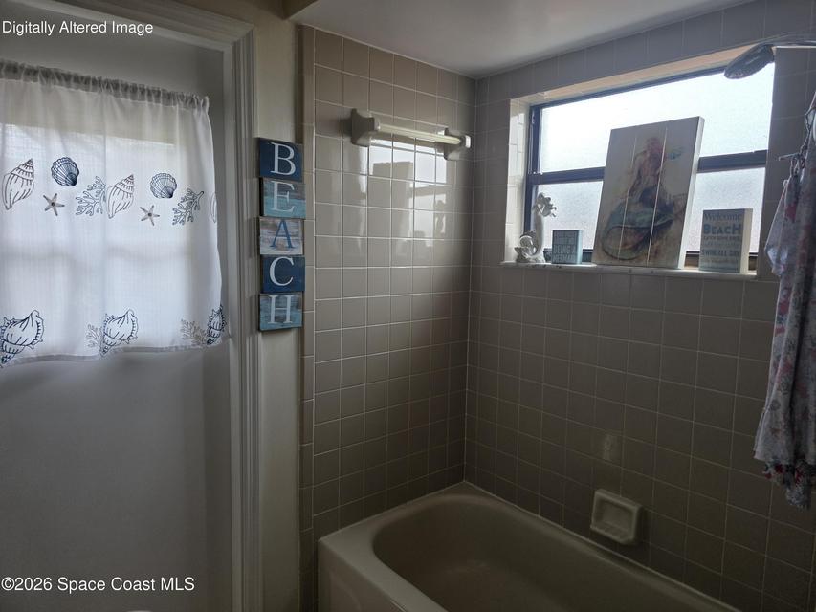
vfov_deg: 58.9
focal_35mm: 23
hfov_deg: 73.9
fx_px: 542
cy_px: 306
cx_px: 408
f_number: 1.7
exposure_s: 1/180
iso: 64
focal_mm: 6.3
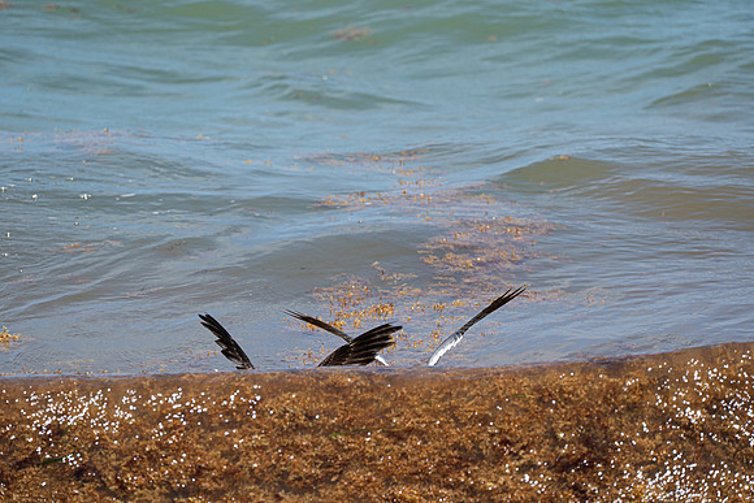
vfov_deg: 3.4
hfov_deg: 5.2
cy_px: 252
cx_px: 377
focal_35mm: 400
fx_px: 8379
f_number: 10
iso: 640
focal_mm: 400
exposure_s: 1/1250
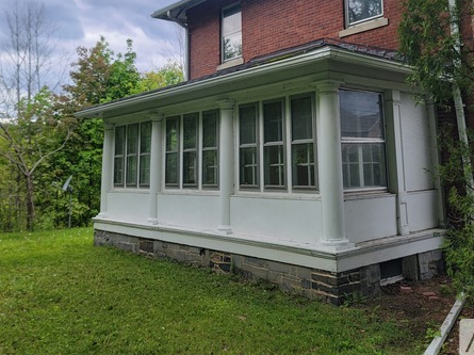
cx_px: 276
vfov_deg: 38.7
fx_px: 493
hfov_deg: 51.2
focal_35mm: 36
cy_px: 95
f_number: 1.8
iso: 16
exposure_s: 1/300
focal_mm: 6.7
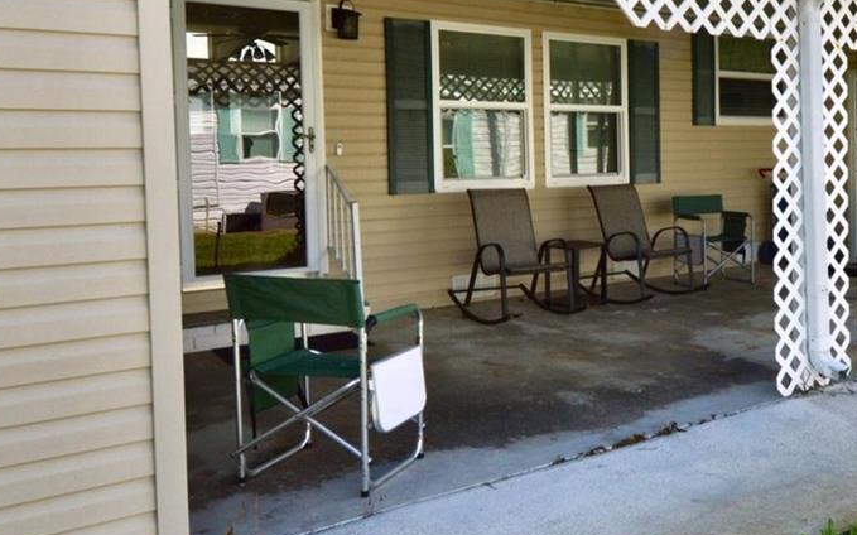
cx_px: 690
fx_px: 841
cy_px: 194
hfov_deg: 50.6
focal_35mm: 36
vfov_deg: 35.1
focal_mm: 10
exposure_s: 1/200
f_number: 10
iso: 100
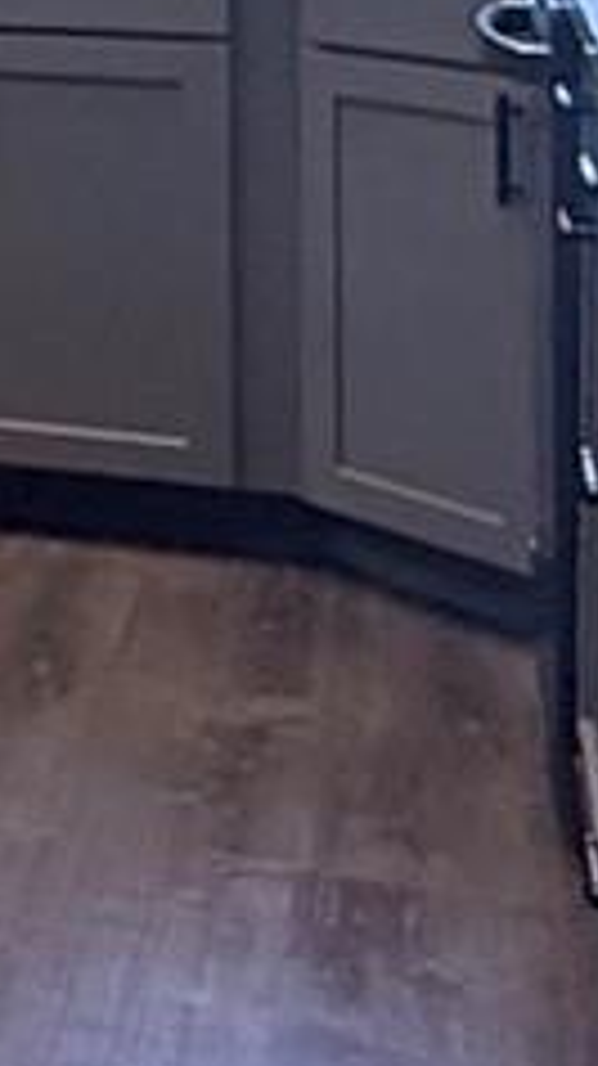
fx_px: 2909
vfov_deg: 19.5
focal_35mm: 103
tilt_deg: -0.9
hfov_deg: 9.0
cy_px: -234
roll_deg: +0.6
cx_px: -1299
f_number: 2.2
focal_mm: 2.22
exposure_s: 1/120
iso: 500
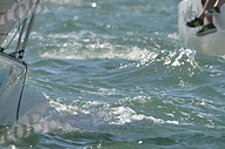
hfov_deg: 1.7
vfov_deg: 1.1
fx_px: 7600
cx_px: -107
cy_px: -38
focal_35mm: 1217
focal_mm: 400
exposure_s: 1/1250
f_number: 6.3
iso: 200
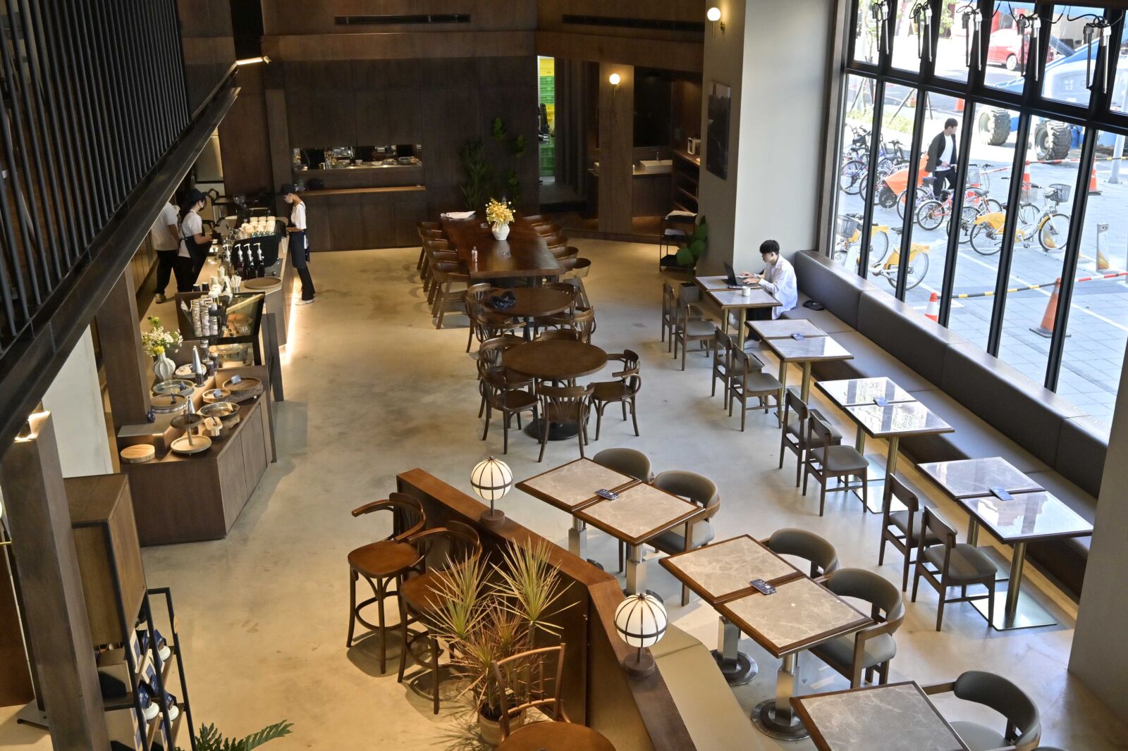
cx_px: 564
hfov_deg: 53.1
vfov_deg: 36.9
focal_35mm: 36
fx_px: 1128
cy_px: 376
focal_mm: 24
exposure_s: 1/200
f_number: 5.6
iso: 500
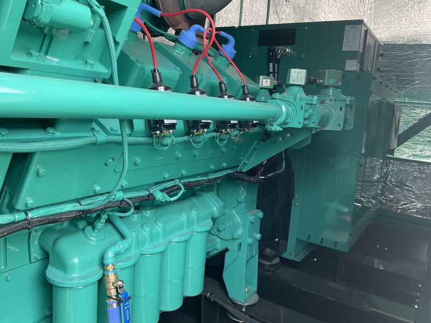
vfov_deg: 48.2
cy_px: 162
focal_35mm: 29
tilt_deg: -8.9
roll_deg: -4.9
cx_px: 216
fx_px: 361
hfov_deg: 61.7
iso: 64
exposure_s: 1/120
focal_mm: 3
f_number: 1.8
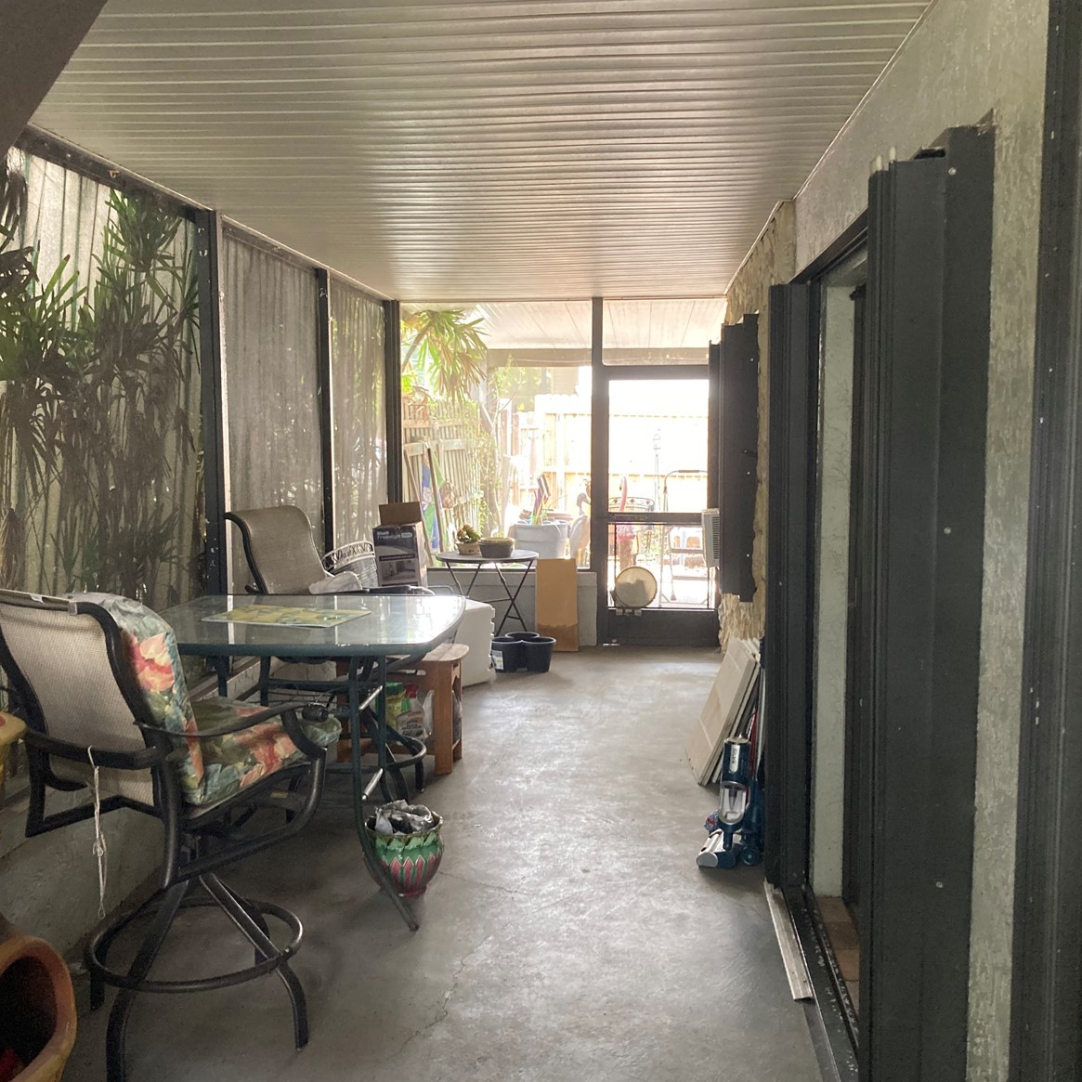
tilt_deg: -7.1
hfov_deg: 48.4
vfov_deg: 48.5
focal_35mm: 34
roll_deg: -1.0
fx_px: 1202
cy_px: 544
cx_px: 535
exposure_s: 1/40
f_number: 1.8
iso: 250
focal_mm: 3.99
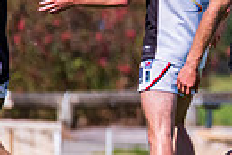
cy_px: 40
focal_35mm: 2948
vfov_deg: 0.5
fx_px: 19019
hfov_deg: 0.7
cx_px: 469
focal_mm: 600
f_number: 6.3
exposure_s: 1/4000
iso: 800
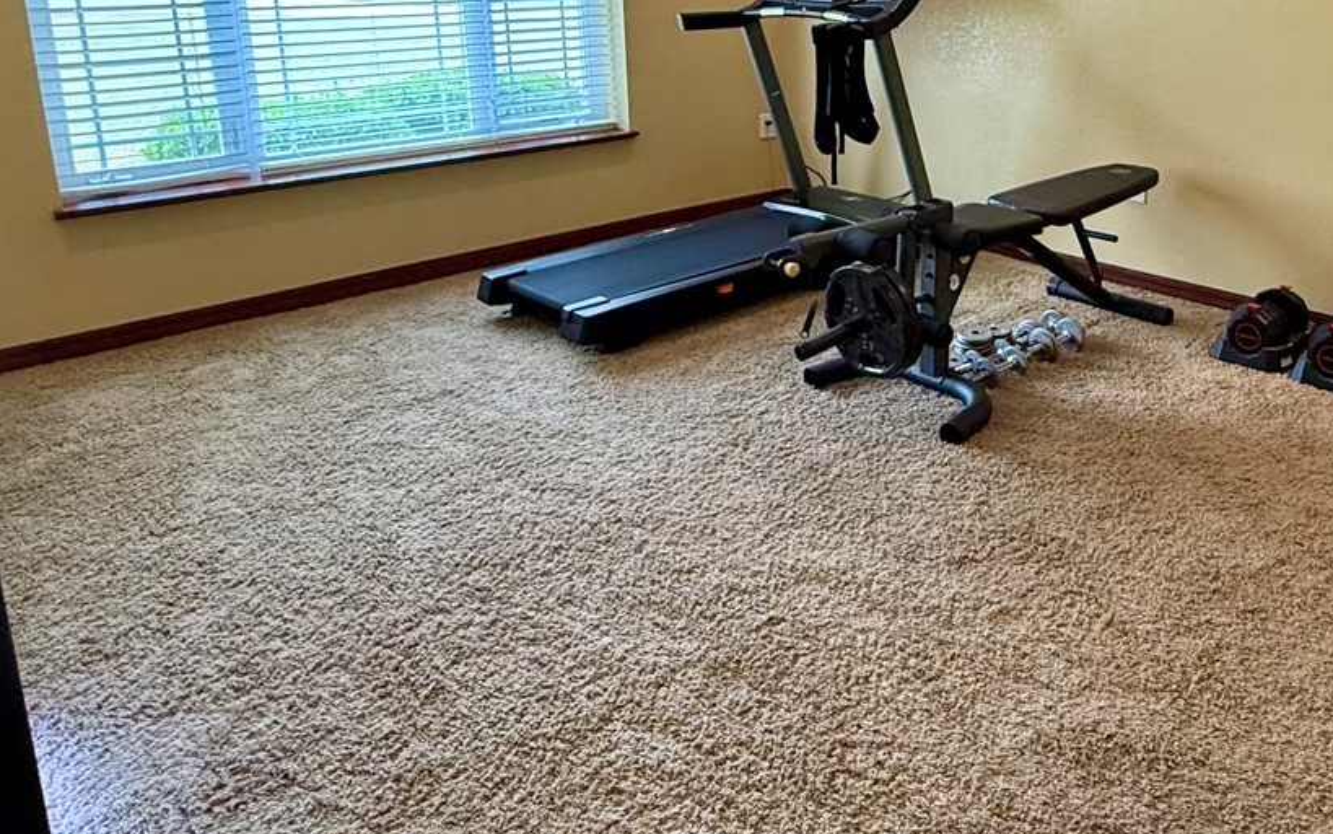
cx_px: 936
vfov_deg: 41.3
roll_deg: -0.7
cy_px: 168
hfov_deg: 62.3
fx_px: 1054
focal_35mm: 29
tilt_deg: -11.1
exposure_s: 1/120
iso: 500
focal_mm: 2.22
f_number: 2.2
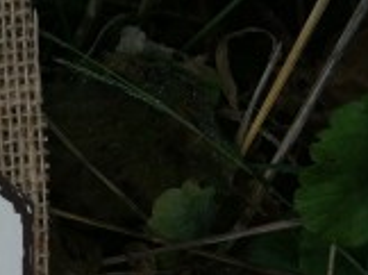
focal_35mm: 119
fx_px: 1263
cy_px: 280
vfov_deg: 12.3
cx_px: -250
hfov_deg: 14.9
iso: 80
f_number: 2.8
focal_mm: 3.85
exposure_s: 1/761
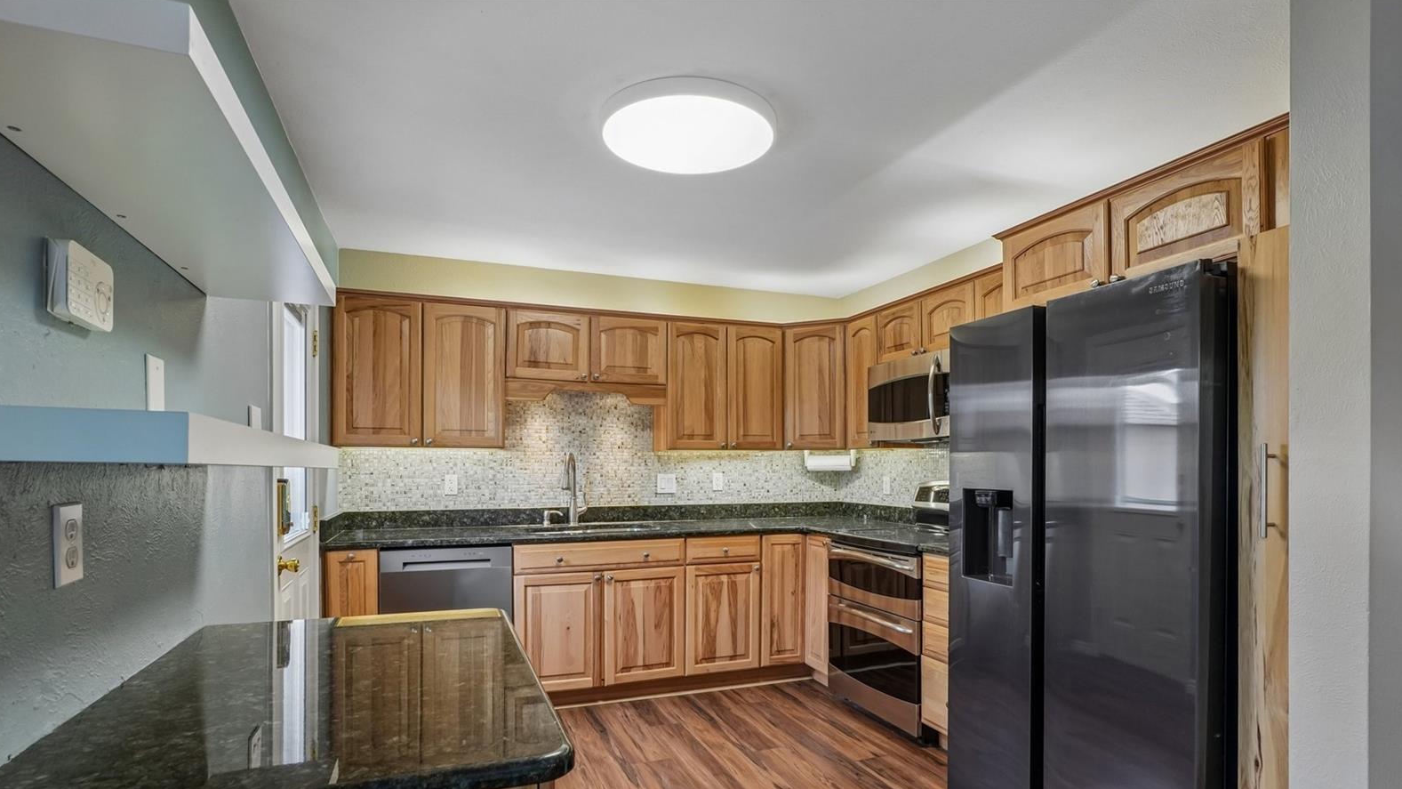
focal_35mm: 18
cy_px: 470
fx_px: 652
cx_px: 701
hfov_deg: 94.2
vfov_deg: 61.9
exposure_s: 1/20
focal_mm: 11
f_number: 8
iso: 500
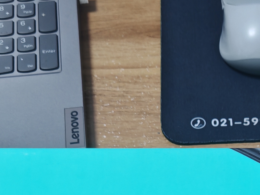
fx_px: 683
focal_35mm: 91
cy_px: 293
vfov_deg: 15.0
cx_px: 250
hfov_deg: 20.9
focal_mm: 6.67
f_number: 1.9
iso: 500
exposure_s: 1/50
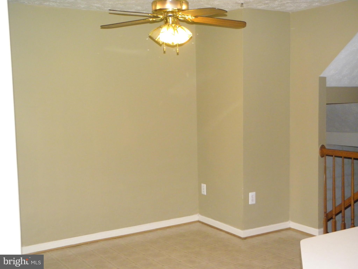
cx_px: 179
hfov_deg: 42.9
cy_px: 134
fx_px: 455
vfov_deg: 32.9
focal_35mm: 44
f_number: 3.9
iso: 640
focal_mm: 7.9
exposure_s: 1/100
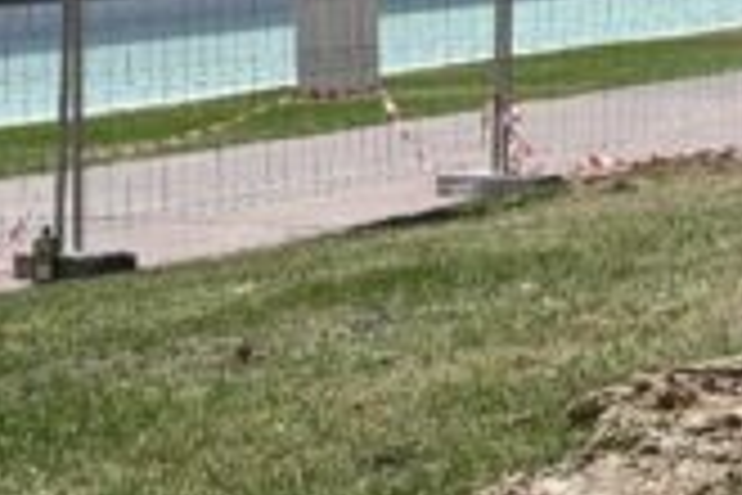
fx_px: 3071
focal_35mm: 149
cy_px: -412
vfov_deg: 8.8
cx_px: 531
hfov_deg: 13.7
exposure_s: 1/1000
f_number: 5
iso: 100
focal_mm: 24
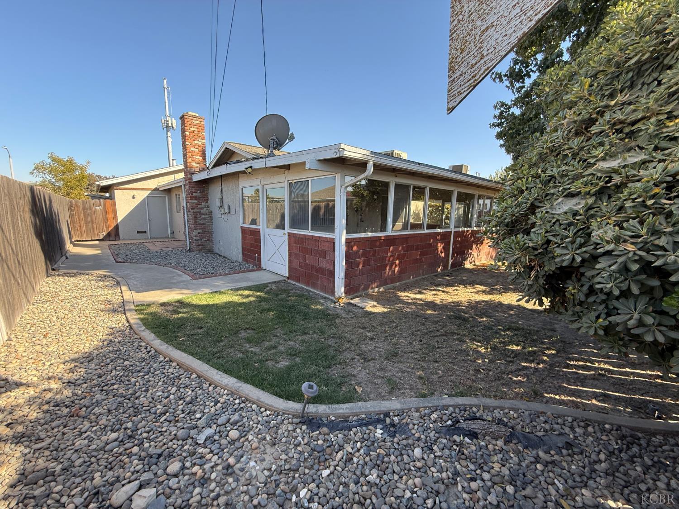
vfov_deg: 85.7
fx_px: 275
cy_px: 254
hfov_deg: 102.1
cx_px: 340
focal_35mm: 14
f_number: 2.2
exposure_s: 1/353
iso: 64
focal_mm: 2.22
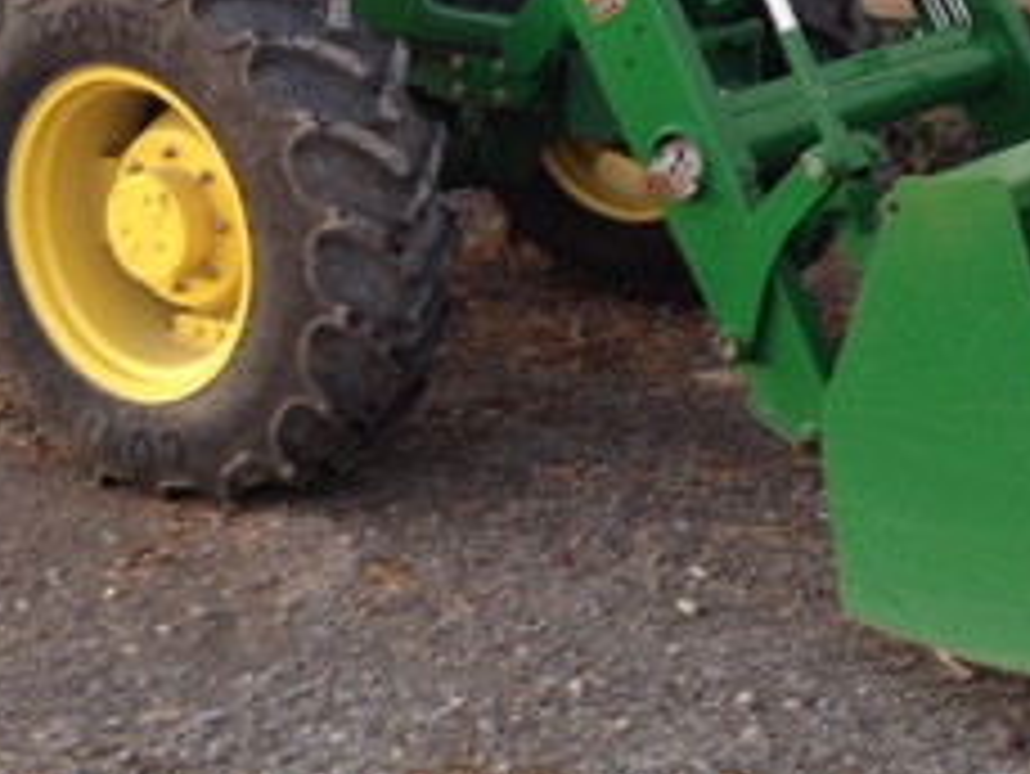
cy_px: -40
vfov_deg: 17.3
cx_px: 576
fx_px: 2471
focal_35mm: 83
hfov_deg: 23.5
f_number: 2.4
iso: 100
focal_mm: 4.28
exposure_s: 1/20
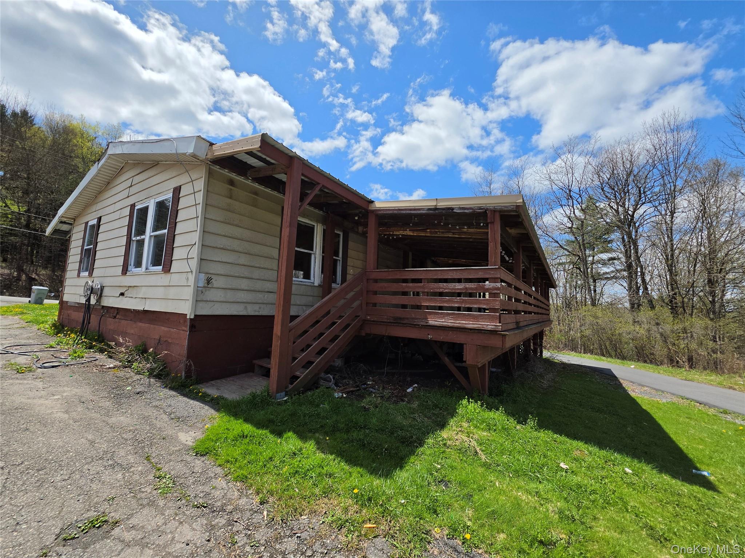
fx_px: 280
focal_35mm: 13
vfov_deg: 89.9
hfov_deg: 106.2
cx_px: 372
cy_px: 279
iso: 32
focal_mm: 2.2
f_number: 1.9
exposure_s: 1/3026
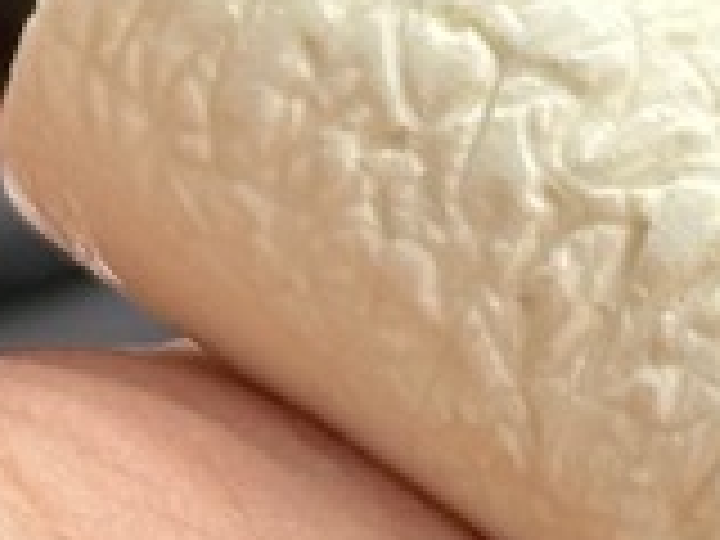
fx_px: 7987
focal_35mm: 384
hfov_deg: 5.1
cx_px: 832
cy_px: -310
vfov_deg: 3.9
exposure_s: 1/709
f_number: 1.78
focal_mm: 6.86
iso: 64
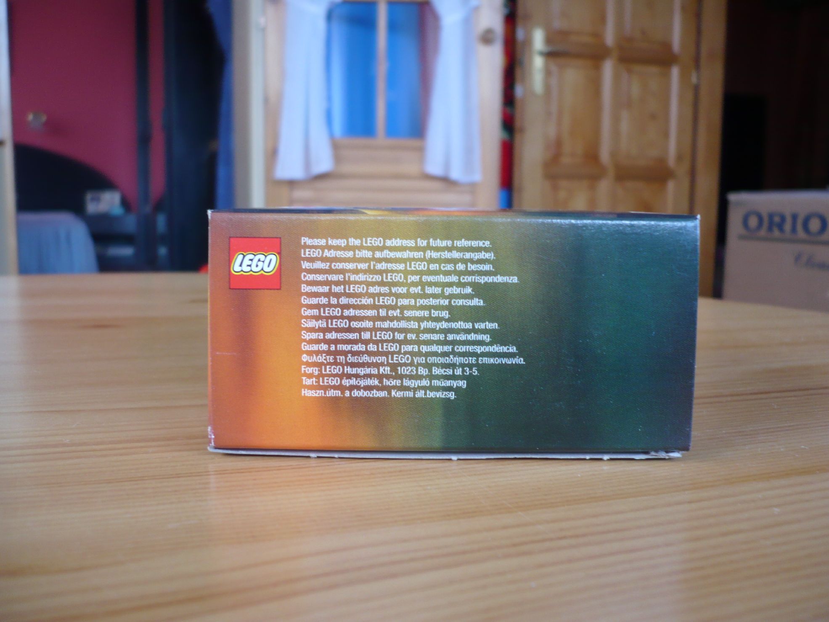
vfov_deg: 40.7
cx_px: 414
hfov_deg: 52.6
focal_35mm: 35
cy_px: 311
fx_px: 838
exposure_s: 1/20
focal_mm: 5.8
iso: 100
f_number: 2.8
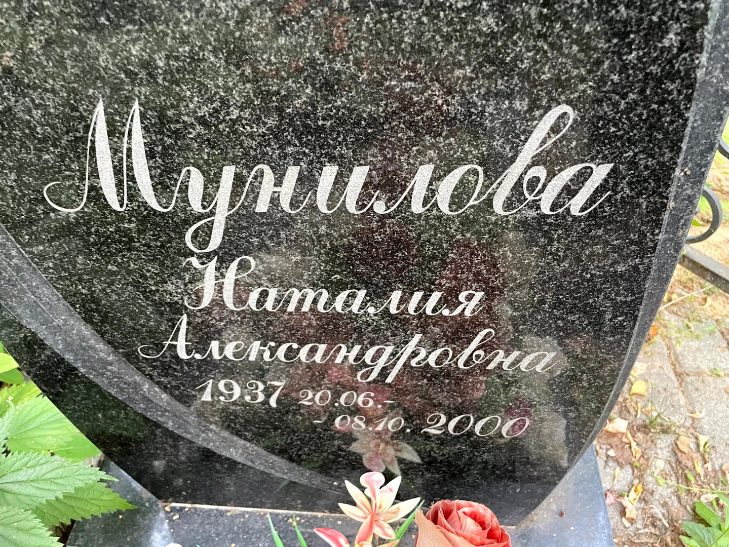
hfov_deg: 67.3
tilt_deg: -45.2
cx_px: 364
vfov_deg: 53.1
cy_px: 274
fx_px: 548
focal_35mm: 26
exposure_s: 1/40
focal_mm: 4.2
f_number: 1.6
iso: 640
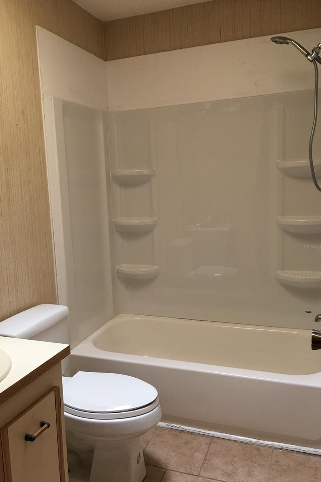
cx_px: 141
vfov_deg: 60.3
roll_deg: +2.7
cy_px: 246
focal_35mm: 31
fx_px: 415
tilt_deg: -6.8
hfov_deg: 42.2
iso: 40
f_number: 2.2
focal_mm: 4.15
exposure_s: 1/15
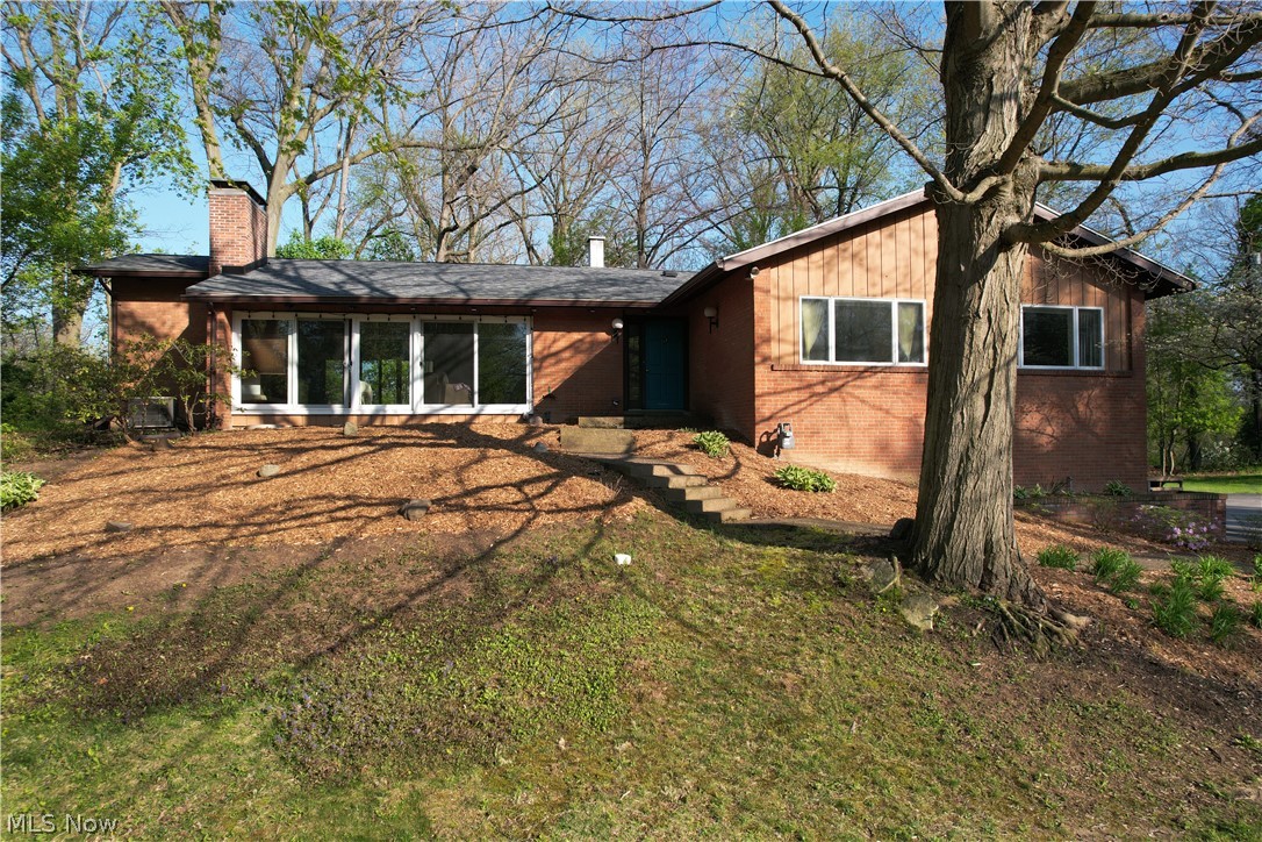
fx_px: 771
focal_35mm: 22
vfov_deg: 57.2
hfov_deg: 78.6
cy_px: 421
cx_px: 631
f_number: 2.8
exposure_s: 1/200
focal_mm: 8.38
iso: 110
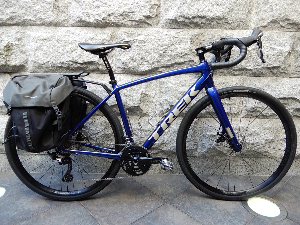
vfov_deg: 56.8
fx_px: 208
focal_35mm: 24
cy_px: 112
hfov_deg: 71.6
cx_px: 150
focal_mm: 4.3
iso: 100
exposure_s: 1/30
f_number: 3.4
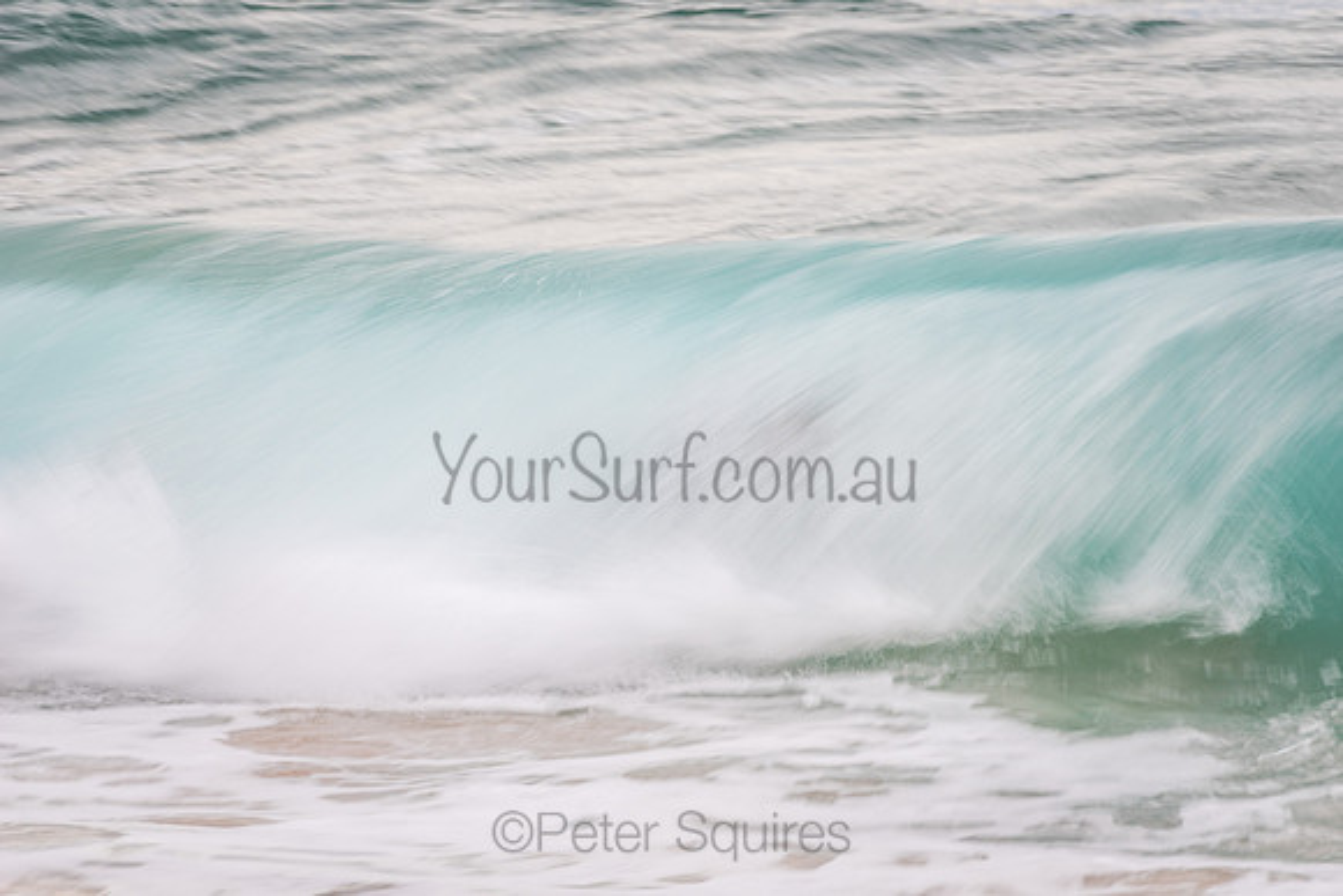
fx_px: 18656
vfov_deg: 2.8
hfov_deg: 4.1
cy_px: 448
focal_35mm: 500
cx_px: 672
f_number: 14
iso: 64
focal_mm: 500
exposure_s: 1/20
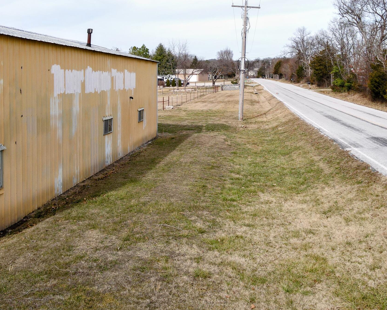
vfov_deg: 35.1
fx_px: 481
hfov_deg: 43.8
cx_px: 208
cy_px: 87
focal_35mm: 42
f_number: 2.8
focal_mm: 4.5
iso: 100
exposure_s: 1/320
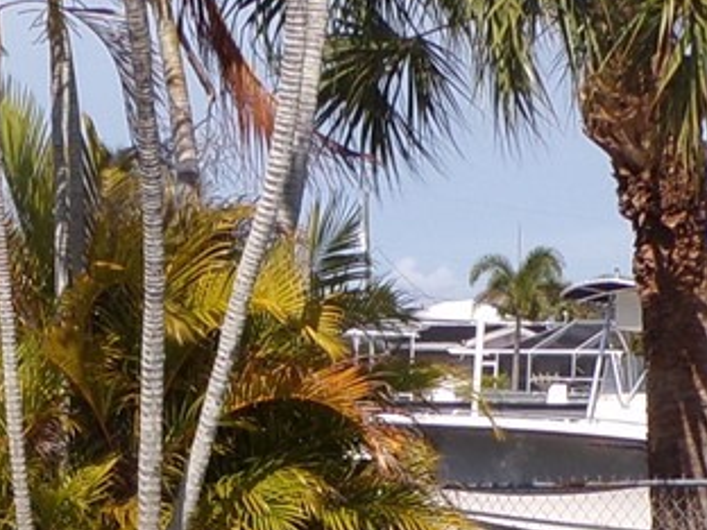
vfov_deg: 11.2
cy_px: 963
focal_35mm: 123
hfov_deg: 16.0
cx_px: 310
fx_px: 2512
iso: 80
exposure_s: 1/400
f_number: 5.8
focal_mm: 4.3
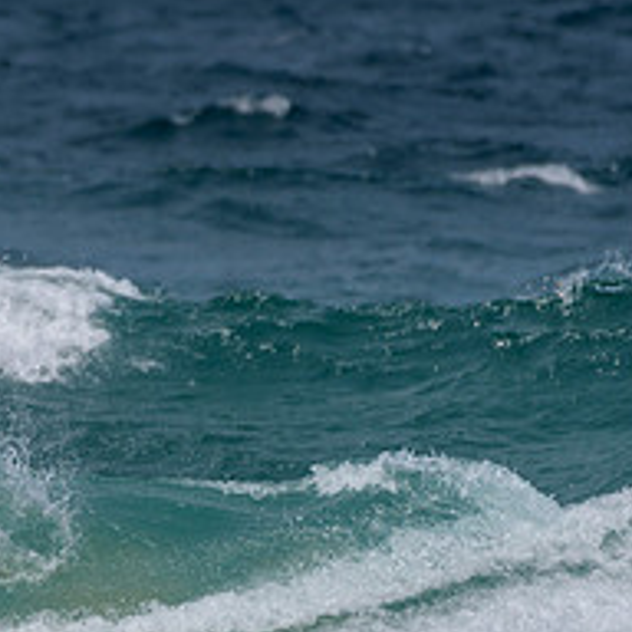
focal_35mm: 1577
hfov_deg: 1.1
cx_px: -82
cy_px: 531
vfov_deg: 1.1
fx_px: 32574
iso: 64
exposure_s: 1/2000
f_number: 5.6
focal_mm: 500
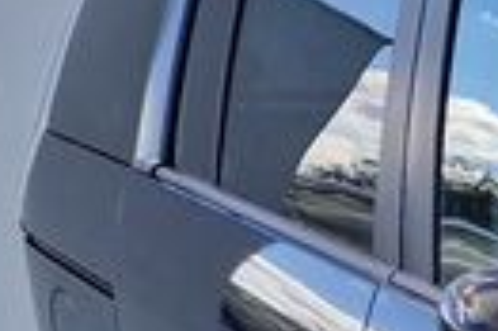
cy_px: 772
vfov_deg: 6.9
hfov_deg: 8.9
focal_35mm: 187
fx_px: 2584
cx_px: 1524
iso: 50
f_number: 1.8
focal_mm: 5.4
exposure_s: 1/618
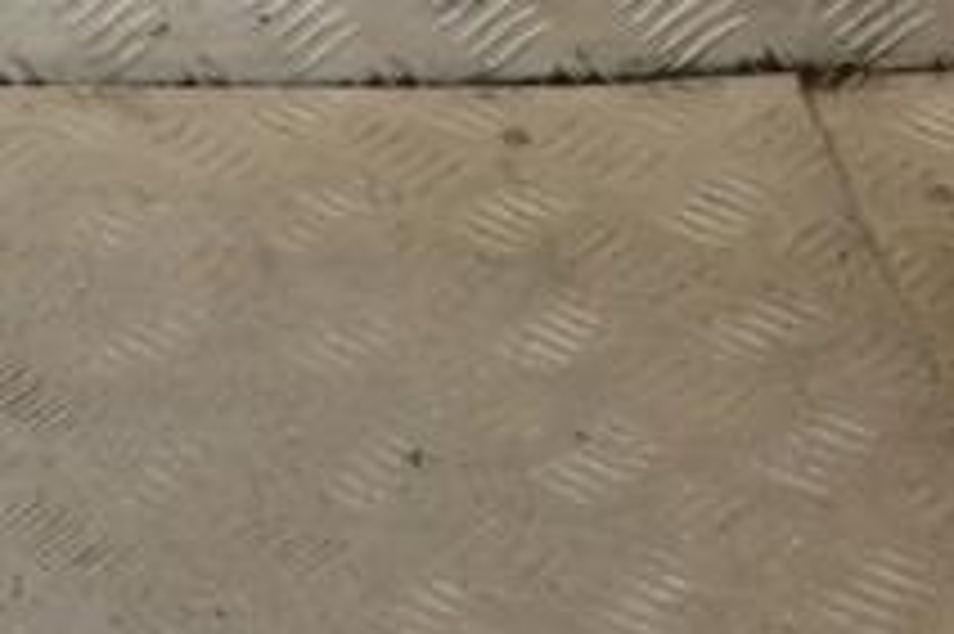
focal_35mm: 119
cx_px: -342
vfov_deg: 11.2
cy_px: 791
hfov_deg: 16.2
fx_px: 3151
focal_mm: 28
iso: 800
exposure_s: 1/200
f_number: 6.3
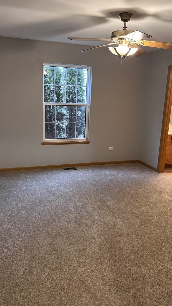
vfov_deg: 62.6
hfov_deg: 37.8
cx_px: 83
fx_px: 251
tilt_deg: -10.3
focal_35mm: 31
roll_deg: -1.8
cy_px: 146
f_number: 1.5
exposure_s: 1/60
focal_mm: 5.7
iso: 400
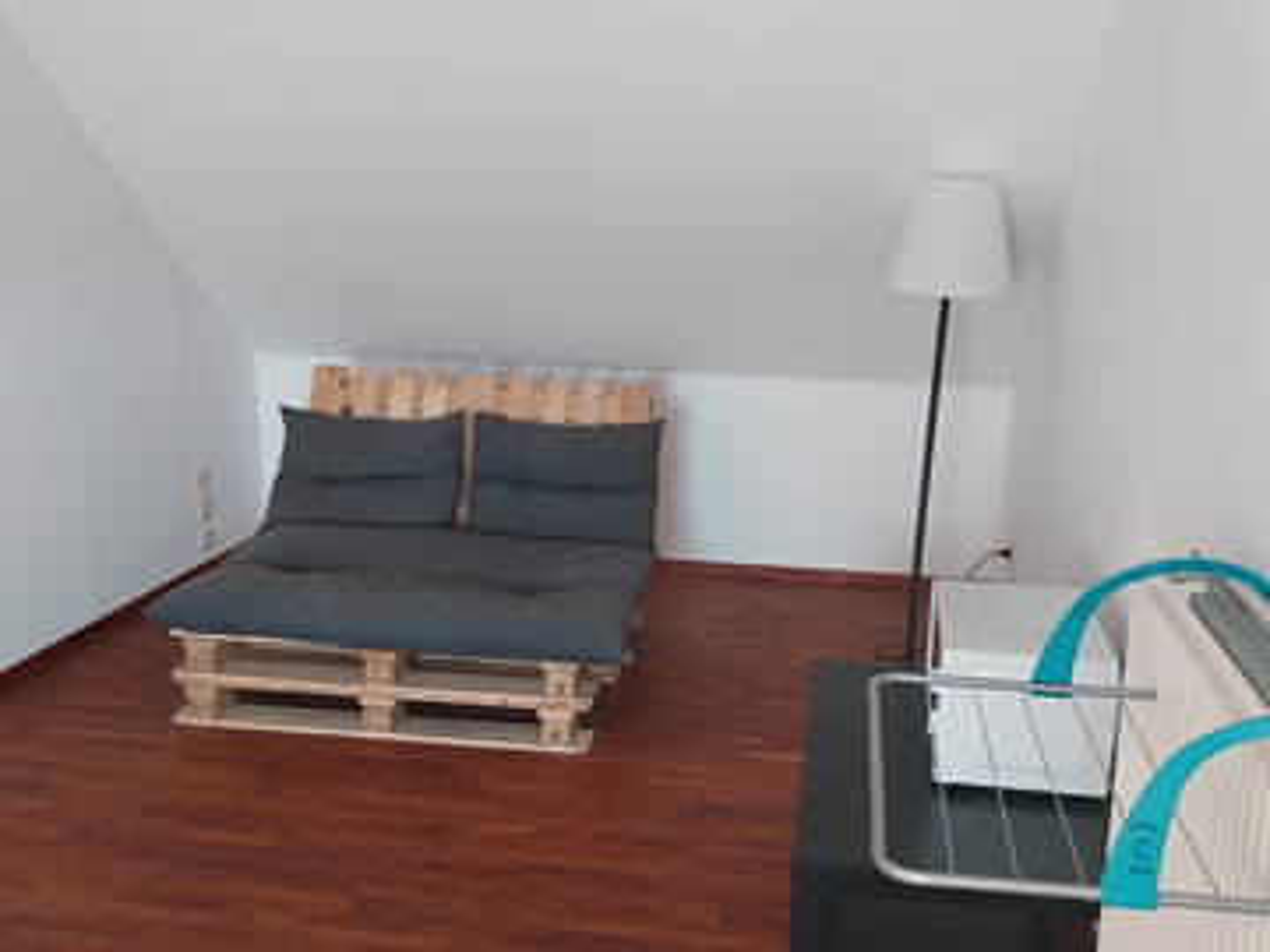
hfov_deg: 67.3
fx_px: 954
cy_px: 476
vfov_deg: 53.1
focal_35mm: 26
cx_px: 635
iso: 200
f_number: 1.8
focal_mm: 4
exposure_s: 1/50
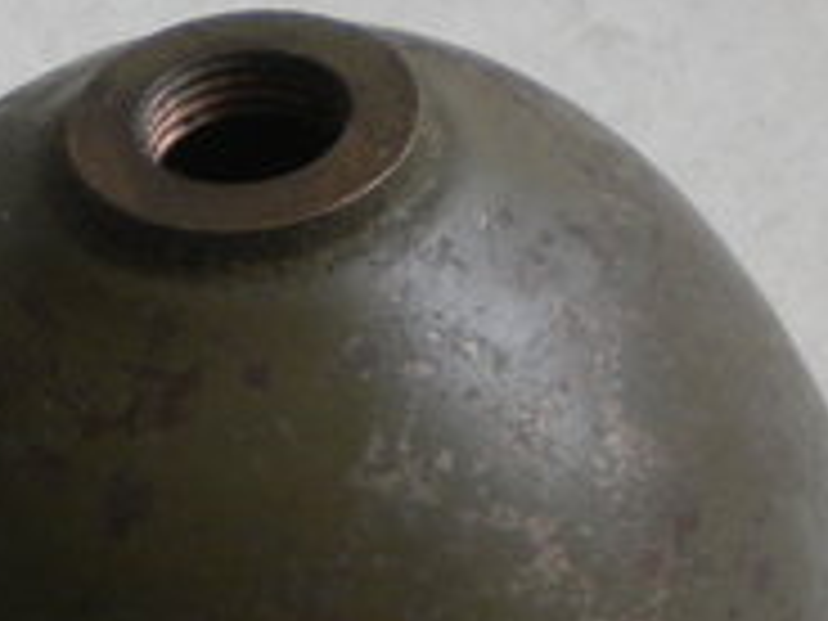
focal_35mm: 133
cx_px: -36
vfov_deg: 11.0
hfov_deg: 14.5
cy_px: 619
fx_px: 3181
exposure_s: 1/71
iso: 109
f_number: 3.1
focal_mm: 6.3
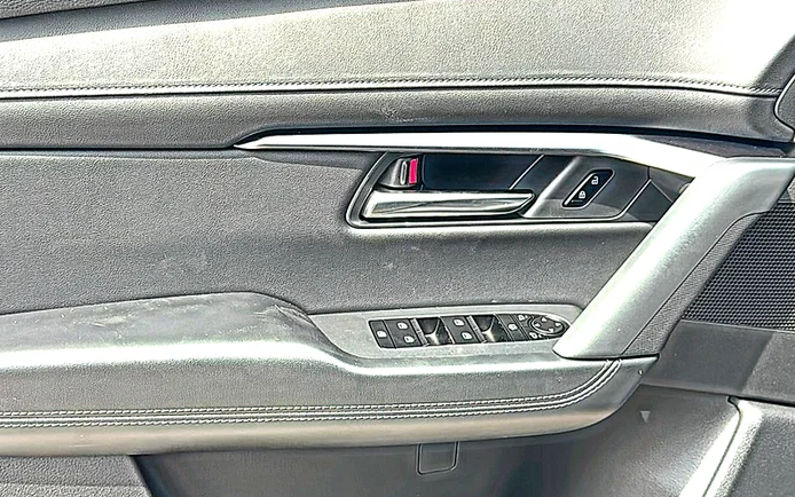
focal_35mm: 46
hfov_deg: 43.5
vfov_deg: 28.0
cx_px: 395
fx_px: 997
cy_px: 233
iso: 80
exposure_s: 1/455
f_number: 1.78
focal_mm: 6.86
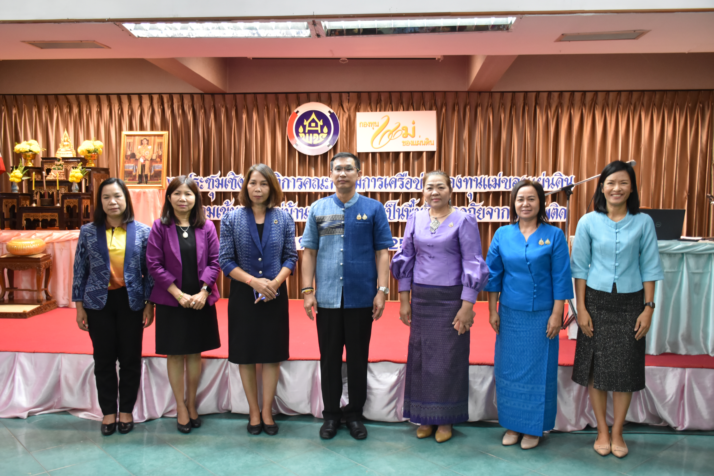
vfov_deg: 40.0
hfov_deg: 57.2
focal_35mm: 33
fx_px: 654
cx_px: 357
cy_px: 238
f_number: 4
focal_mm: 22
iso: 1400
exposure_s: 1/30
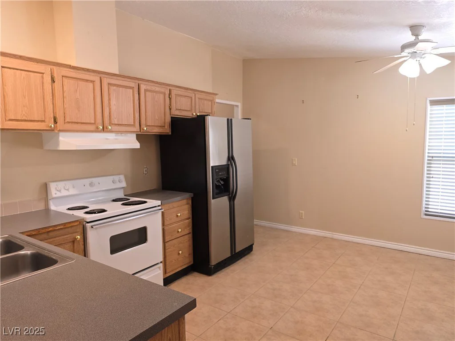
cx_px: 228
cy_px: 170
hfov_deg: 73.9
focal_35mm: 23
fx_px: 302
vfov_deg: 58.9
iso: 250
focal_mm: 6.3
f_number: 1.7
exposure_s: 1/120
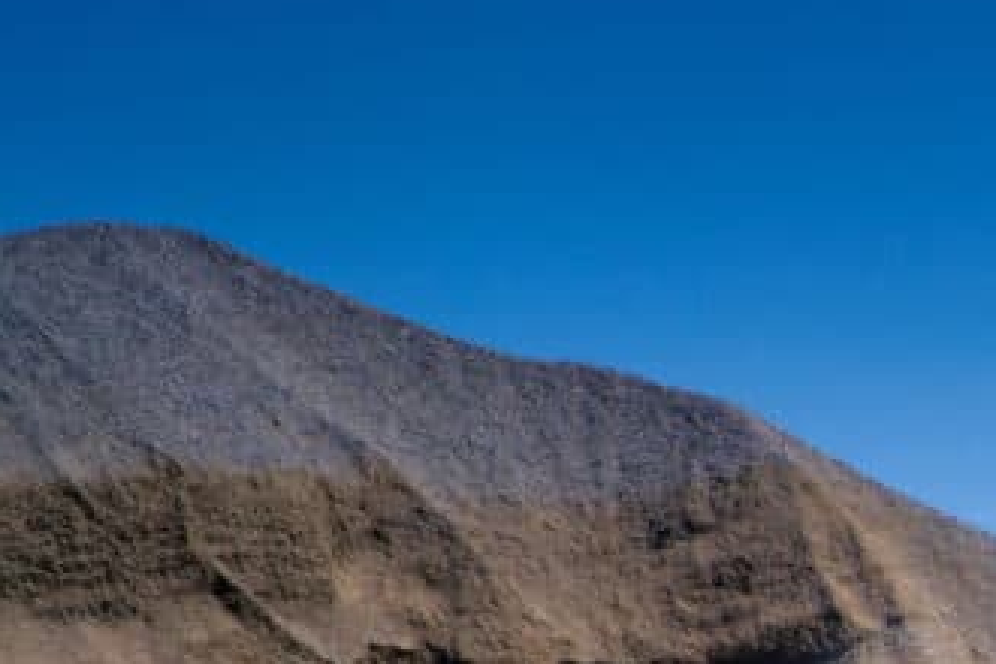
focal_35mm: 568
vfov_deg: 2.4
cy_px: 839
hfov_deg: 3.6
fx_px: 15713
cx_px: 1536
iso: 200
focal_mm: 183
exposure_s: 1/5000
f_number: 4
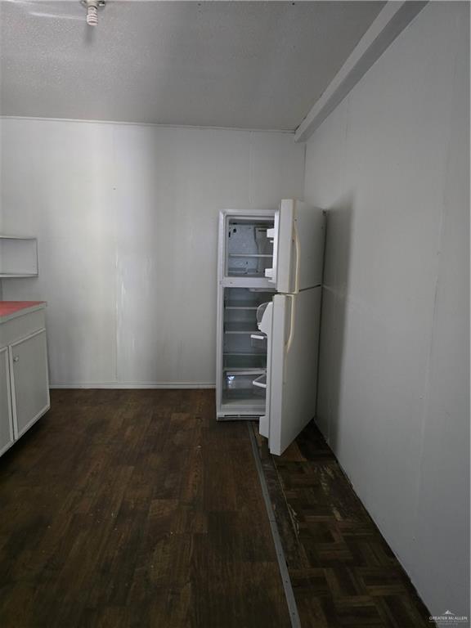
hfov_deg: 58.9
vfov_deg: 73.9
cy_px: 314
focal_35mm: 23
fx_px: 417
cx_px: 236
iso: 1000
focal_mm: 6.3
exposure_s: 1/60
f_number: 1.7
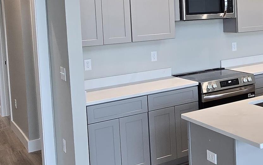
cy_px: 30
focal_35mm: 51
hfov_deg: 37.0
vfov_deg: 24.9
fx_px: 366
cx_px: 238
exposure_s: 1/60
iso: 125
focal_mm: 2.2
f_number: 2.2
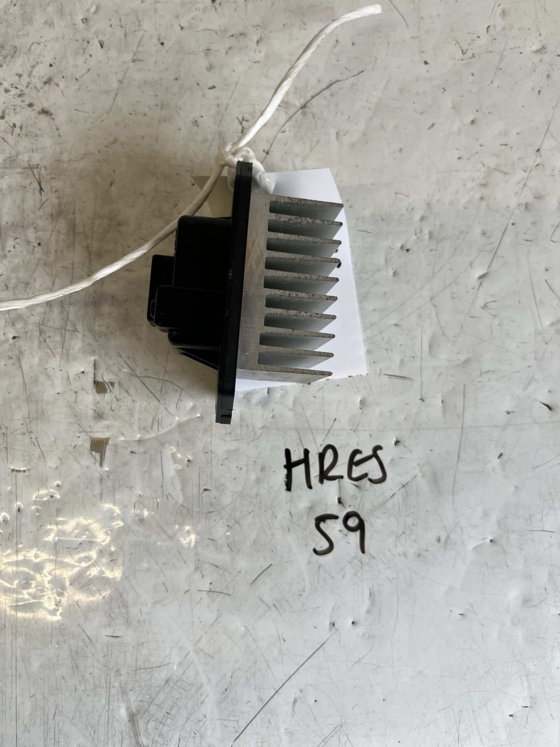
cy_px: 374
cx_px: 280
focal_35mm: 26
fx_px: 561
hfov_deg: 53.1
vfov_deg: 67.3
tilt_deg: -82.1
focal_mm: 5.1
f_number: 1.6
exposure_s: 1/100
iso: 32
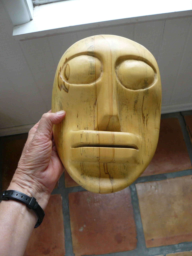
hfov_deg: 39.7
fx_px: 266
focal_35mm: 36
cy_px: 128
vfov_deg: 51.4
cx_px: 96
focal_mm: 6
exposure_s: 1/80
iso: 100
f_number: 2.8
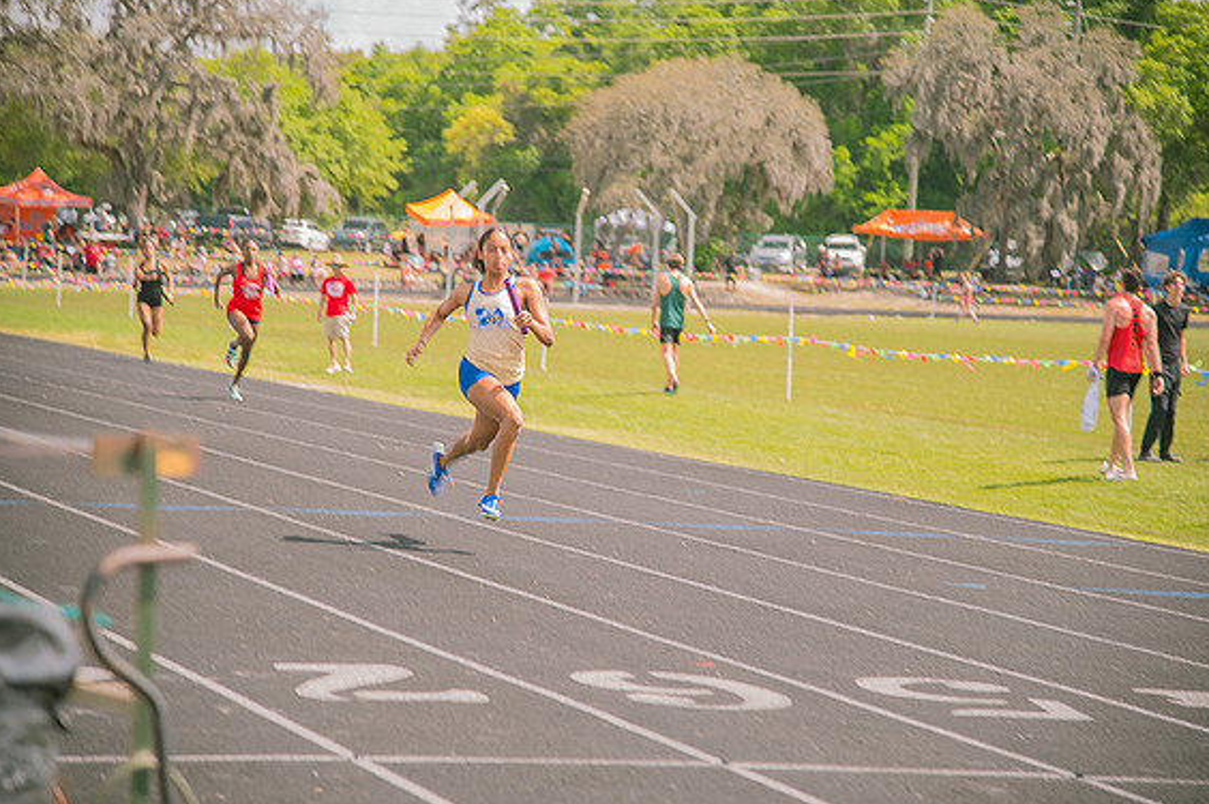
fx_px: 3624
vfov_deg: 12.7
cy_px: 401
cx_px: 615
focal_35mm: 108
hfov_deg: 18.9
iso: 200
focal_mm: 105
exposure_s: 1/200
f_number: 4
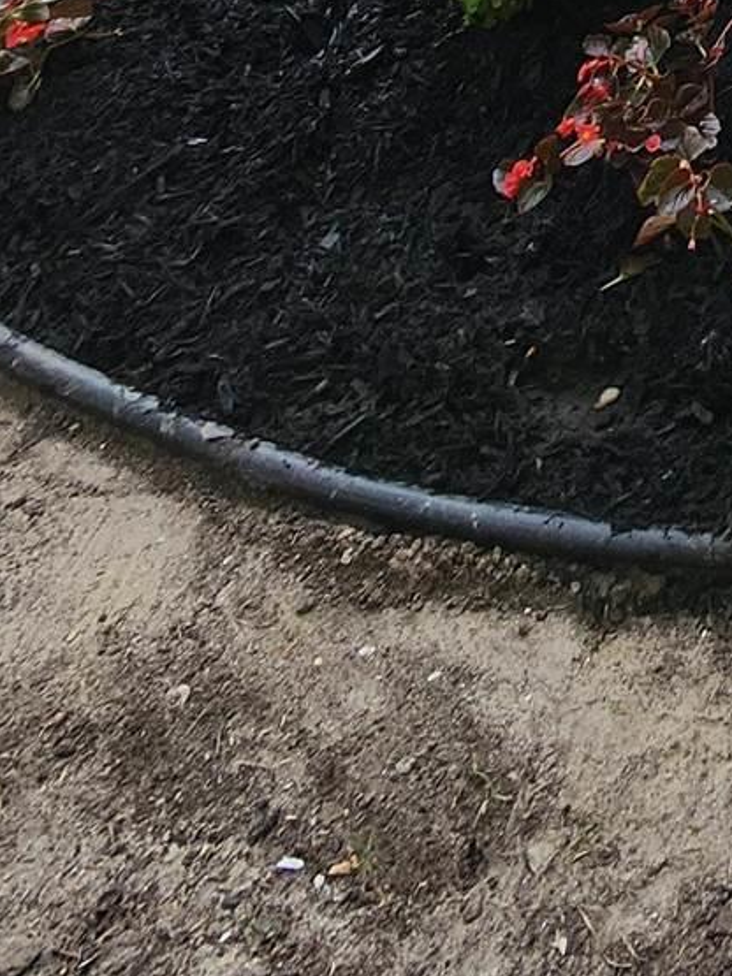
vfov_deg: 19.2
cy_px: -994
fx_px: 1523
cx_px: 1392
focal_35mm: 54
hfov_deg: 19.0
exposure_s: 1/210
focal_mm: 2.2
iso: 50
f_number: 2.2
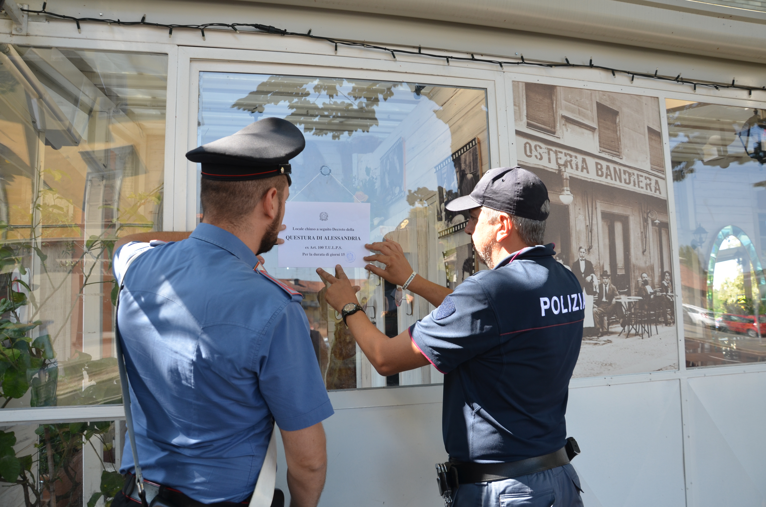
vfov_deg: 47.7
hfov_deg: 67.5
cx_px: 383
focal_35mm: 27
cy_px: 254
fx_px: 573
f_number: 5.6
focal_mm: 18
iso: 220
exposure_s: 1/125
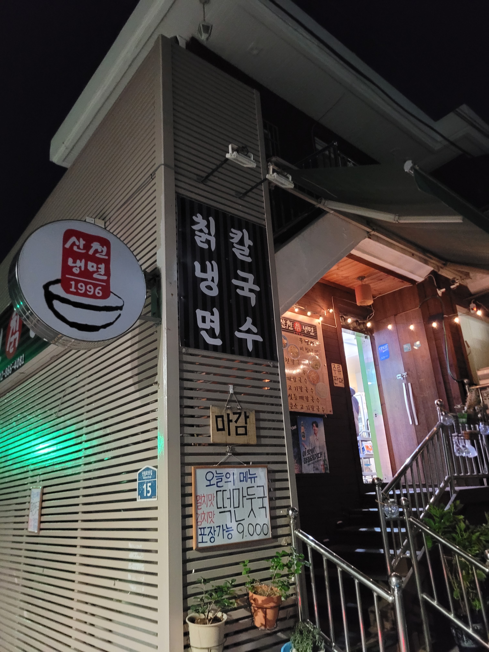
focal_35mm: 26
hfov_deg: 53.1
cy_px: 326
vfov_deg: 67.3
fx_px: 490
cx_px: 244
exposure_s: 1/24
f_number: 1.8
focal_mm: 5.4
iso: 1250
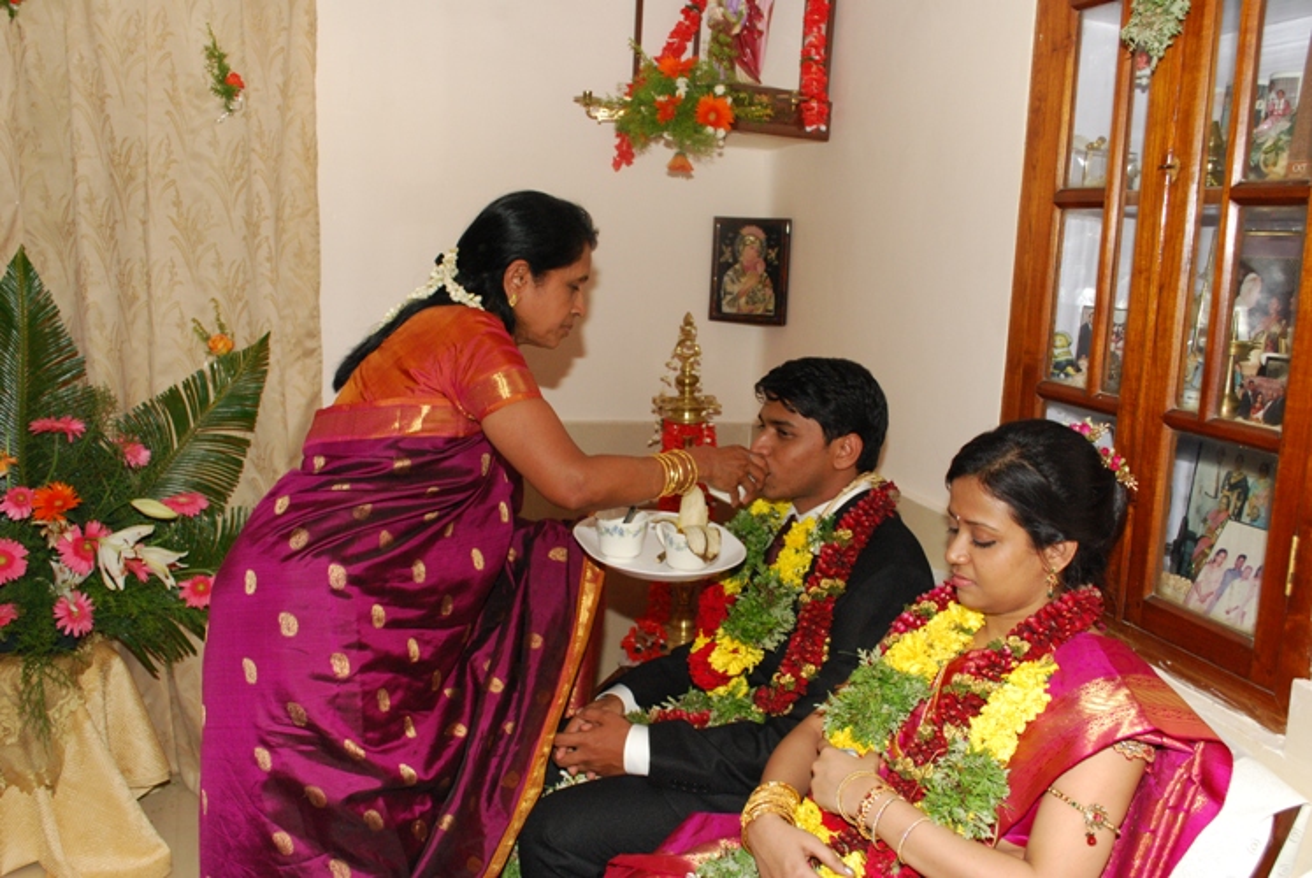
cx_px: 656
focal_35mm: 33
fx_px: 1204
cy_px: 439
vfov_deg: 40.1
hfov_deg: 57.2
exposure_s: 1/60
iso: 800
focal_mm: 22
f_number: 7.1
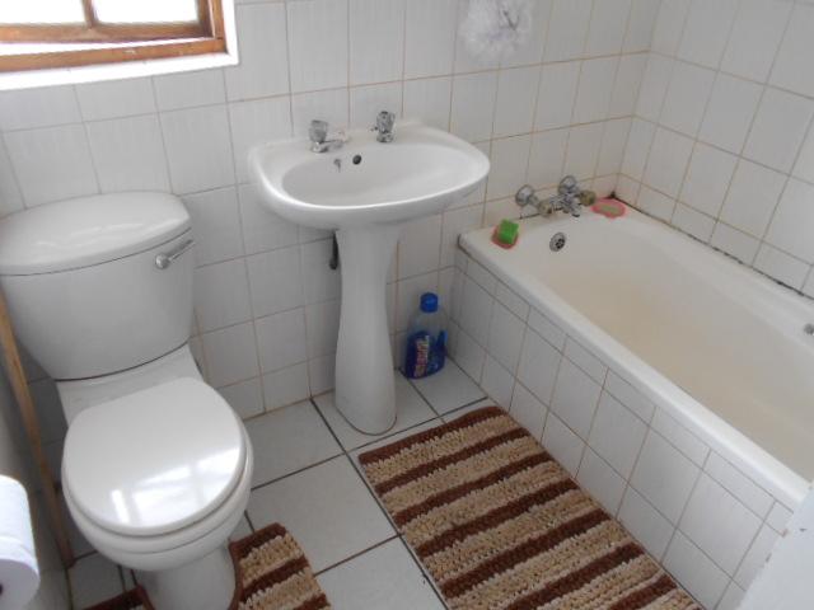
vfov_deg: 53.1
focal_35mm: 26
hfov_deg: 67.3
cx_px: 407
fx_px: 611
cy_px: 305
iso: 160
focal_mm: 4.6
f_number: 3.2
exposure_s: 1/30
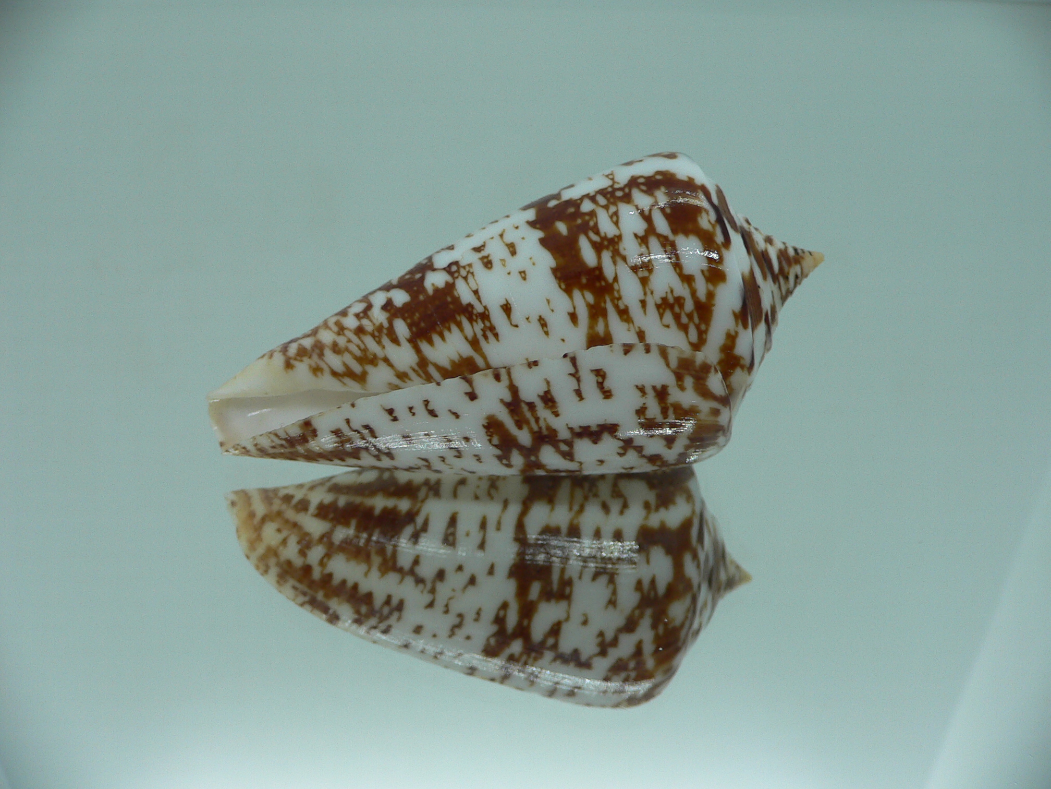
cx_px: 526
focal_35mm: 35
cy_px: 394
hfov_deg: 52.6
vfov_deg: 40.7
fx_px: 1063
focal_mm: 4.6
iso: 80
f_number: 2.8
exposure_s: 1/60
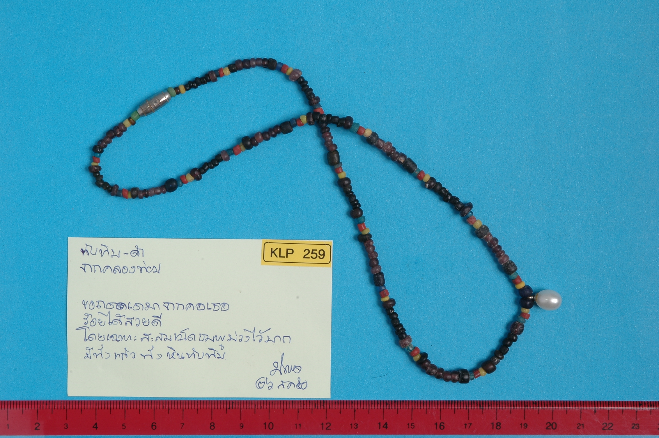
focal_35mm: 75
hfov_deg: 27.0
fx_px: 1372
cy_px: 219
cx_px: 330
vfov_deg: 18.1
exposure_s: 1/6
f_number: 22
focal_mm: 50
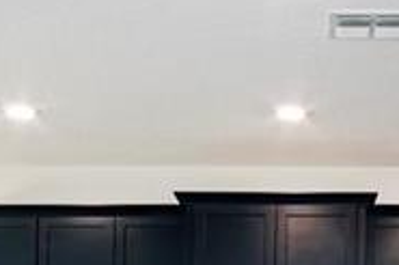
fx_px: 919
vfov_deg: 15.1
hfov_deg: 23.4
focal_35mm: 83
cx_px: 401
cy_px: 414
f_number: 8
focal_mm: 15
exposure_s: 1/2.5
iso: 200
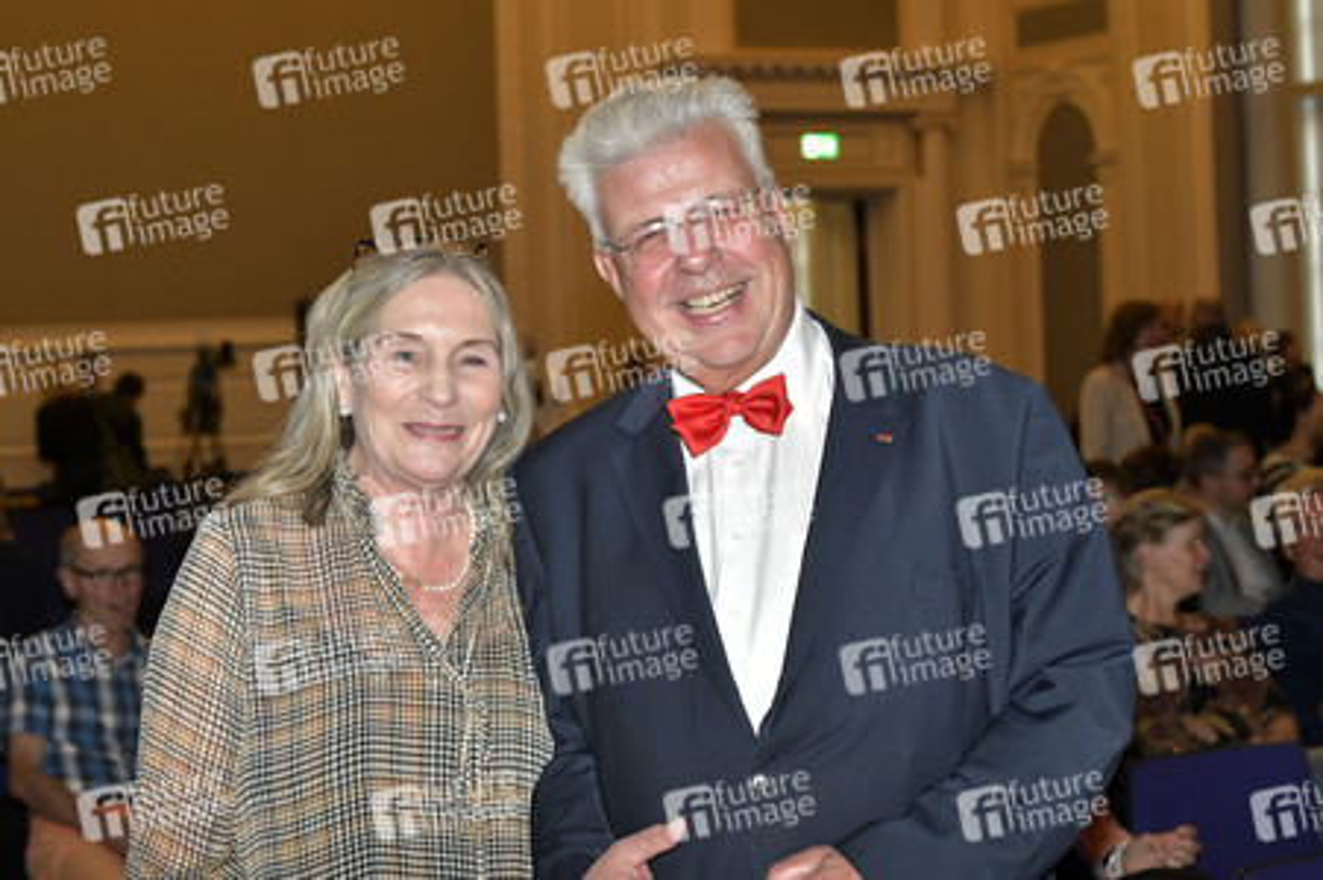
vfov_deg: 19.4
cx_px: 662
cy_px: 440
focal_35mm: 70
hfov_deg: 28.9
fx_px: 2571
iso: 2500
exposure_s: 1/160
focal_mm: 70
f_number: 6.3
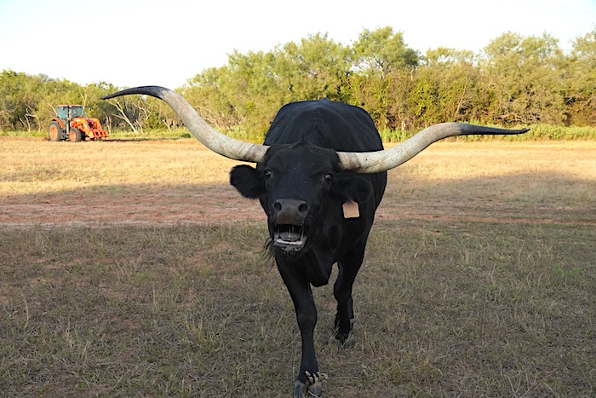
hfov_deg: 41.1
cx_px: 298
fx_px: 795
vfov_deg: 28.1
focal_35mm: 48
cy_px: 199
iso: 2000
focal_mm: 32
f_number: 8
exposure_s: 1/1600
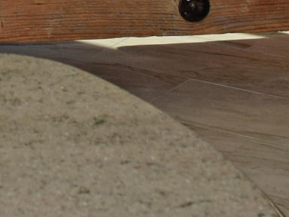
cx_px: -152
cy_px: -377
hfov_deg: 8.6
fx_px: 1871
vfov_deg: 6.2
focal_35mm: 224
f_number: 6.3
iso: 100
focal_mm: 20
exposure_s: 1/160
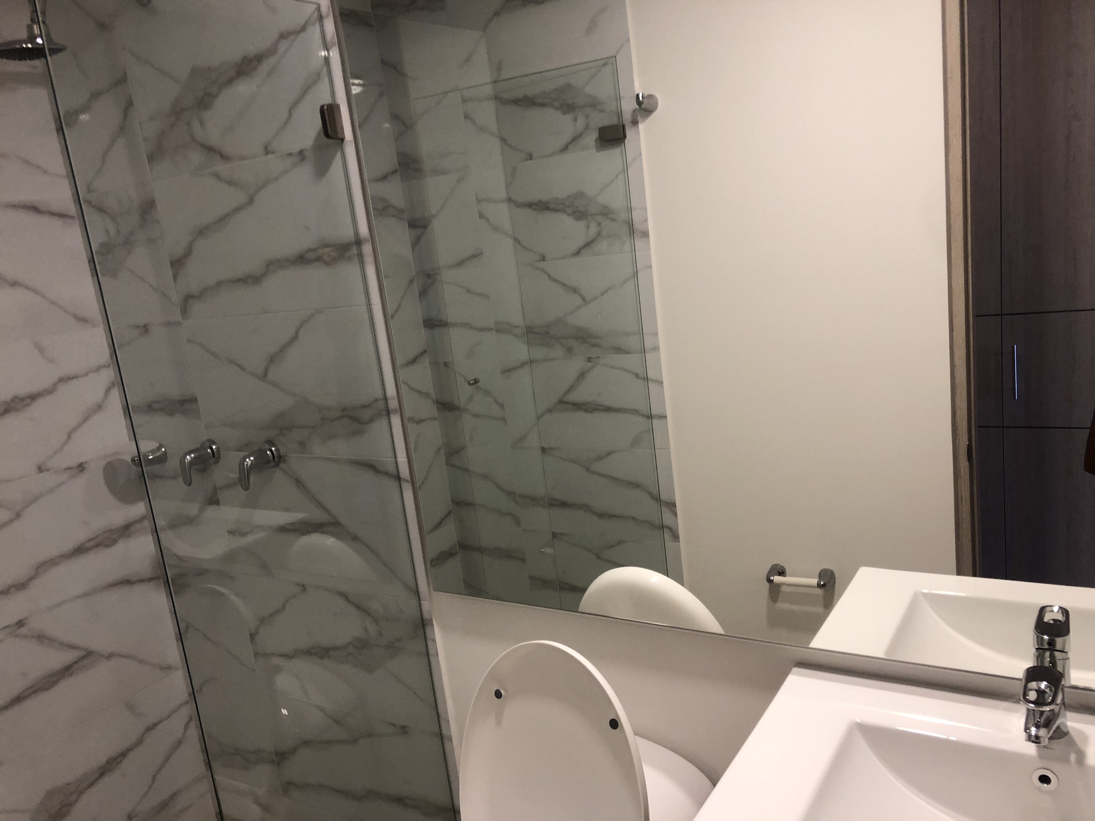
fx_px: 886
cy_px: 410
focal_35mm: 28
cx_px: 548
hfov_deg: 63.4
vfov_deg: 49.7
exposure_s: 1/20
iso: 40
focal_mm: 3.99
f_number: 1.8
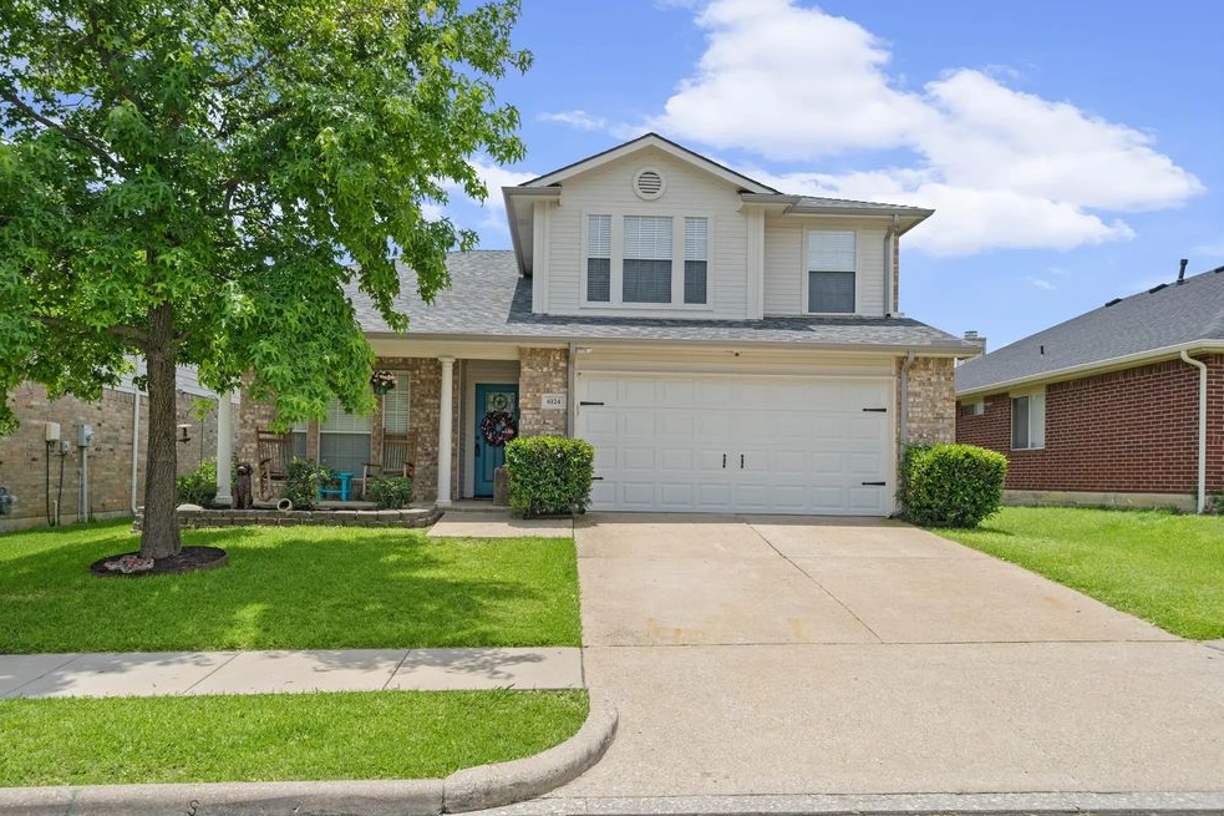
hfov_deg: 71.5
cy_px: 406
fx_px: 850
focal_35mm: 25
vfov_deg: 51.3
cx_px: 593
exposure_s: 1/80
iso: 200
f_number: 11
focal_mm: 24
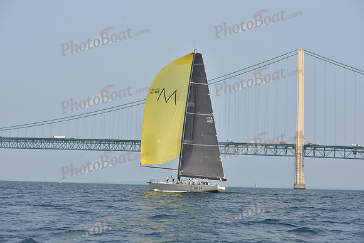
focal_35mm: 70
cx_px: 182
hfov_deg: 28.8
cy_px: 122
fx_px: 708
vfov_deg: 19.5
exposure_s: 1/1250
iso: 250
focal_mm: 70
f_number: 8
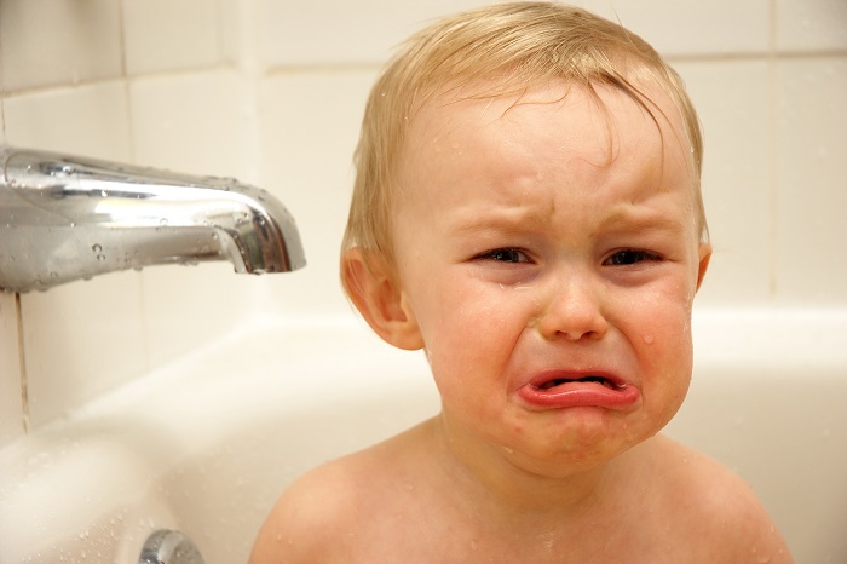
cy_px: 282
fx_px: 2469
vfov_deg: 13.0
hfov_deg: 19.5
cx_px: 424
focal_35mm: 105
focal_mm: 70
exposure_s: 1/60
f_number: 5
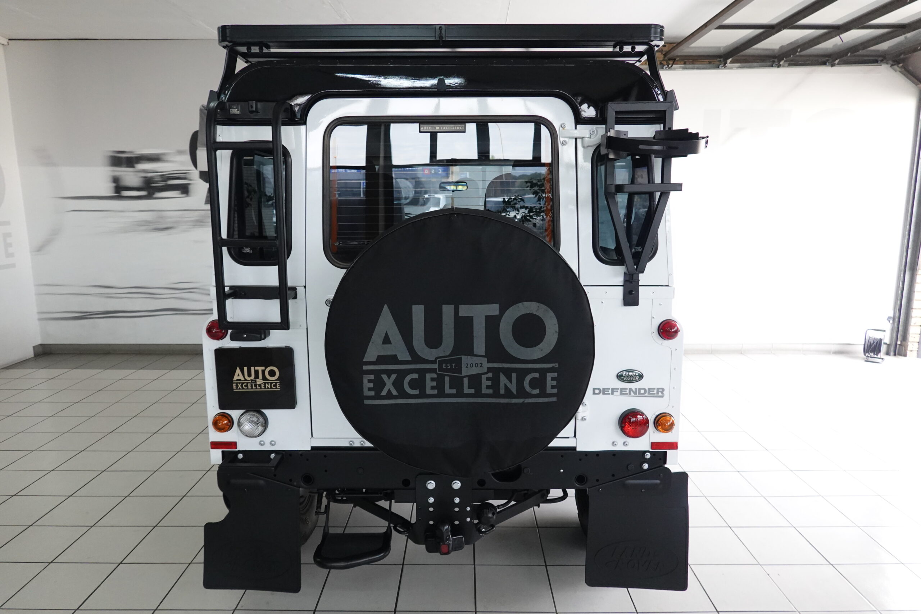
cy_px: 307
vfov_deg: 53.1
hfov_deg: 73.7
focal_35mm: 24
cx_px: 460
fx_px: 614
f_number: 2.8
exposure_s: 1/200
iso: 1250
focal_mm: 9
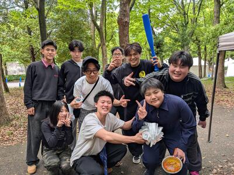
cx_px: 117
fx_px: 162
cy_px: 88
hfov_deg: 71.6
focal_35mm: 24
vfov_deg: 56.8
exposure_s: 1/176
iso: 45
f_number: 1.7
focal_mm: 4.53
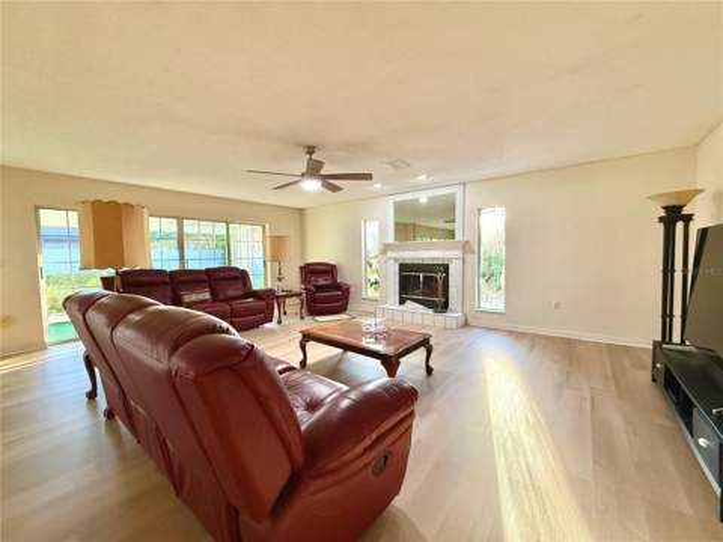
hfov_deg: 102.1
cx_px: 362
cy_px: 271
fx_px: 292
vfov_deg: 85.7
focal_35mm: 14
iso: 250
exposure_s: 1/122
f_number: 2.2
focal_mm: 2.22
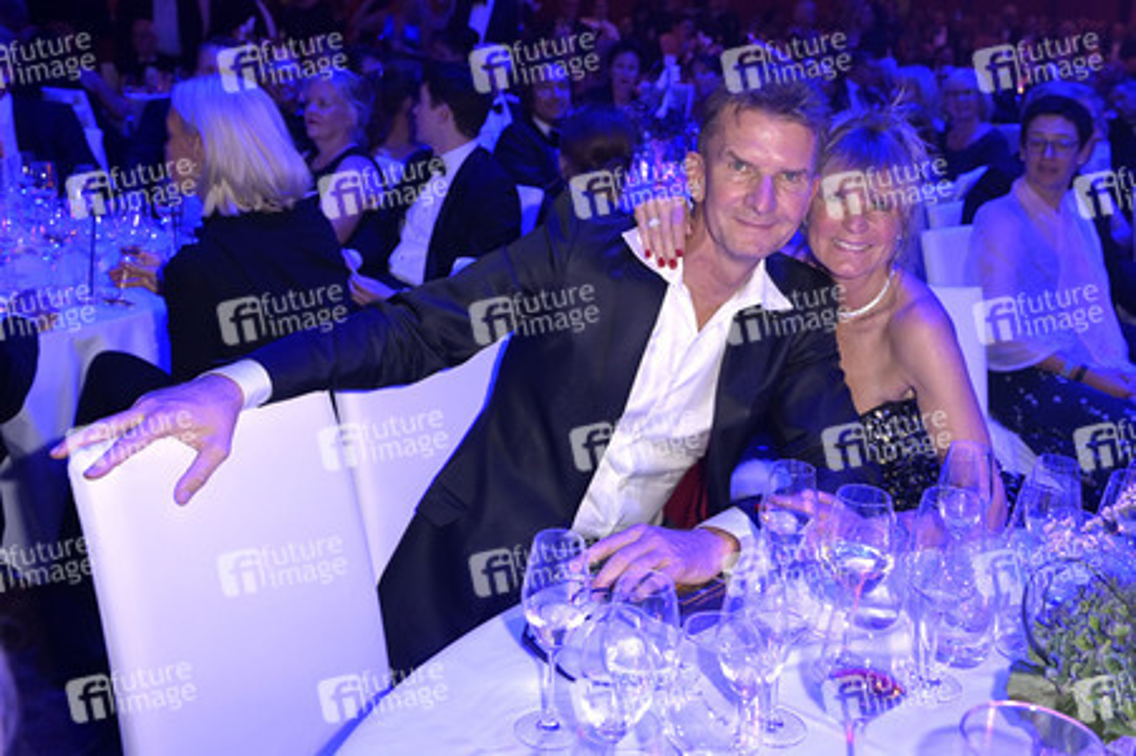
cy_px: 378
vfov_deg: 42.3
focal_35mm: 31
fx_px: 977
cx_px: 568
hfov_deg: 60.3
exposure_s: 1/60
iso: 1250
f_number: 4
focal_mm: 31
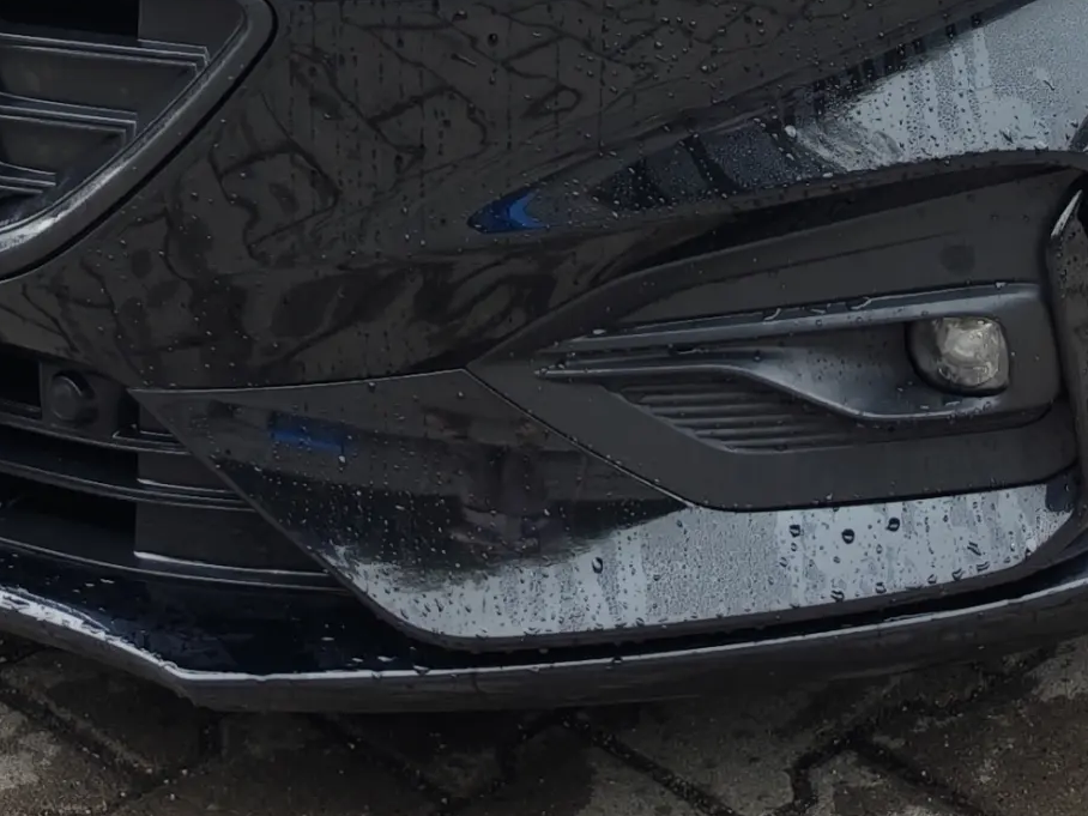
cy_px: -558
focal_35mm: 136
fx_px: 4275
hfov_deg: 14.3
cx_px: 1017
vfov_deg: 10.4
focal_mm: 8.72
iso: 50
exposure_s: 1/112
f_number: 2
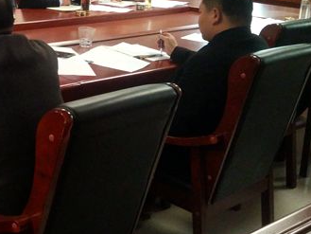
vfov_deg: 27.6
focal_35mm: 51
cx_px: -26
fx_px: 458
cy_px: 27
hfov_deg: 33.1
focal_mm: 3.66
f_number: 2.2
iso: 267
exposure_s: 1/33.3
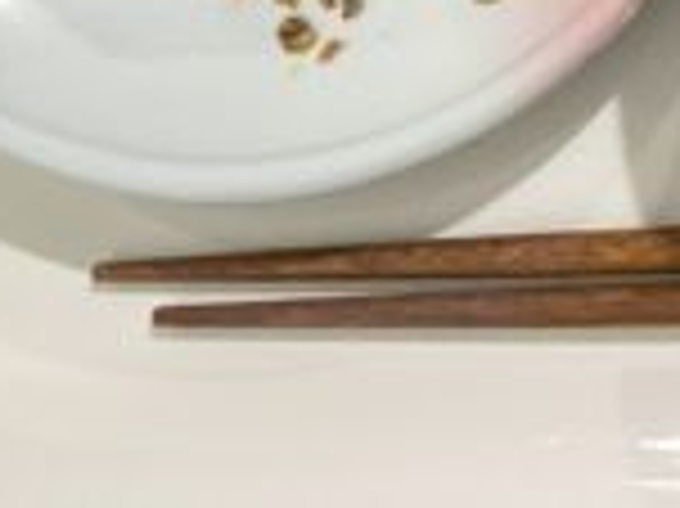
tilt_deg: -73.0
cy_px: -668
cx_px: 973
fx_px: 2827
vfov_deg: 9.3
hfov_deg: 13.1
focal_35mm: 144
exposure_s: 1/50
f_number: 2.4
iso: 125
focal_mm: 3.3
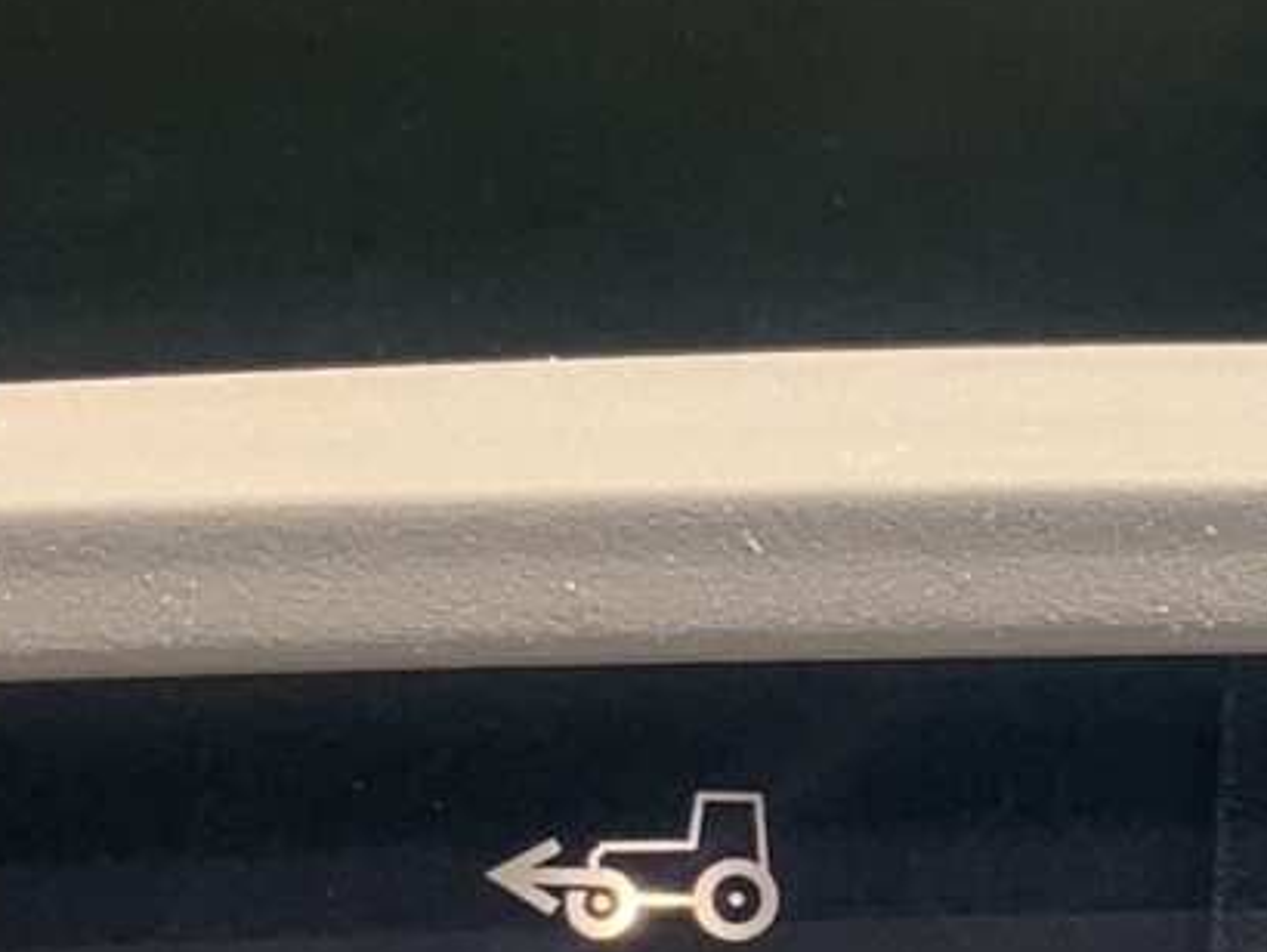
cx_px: 1786
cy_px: 921
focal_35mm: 181
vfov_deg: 8.2
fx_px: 6629
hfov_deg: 10.6
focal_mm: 3
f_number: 1.8
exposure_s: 1/236
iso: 16
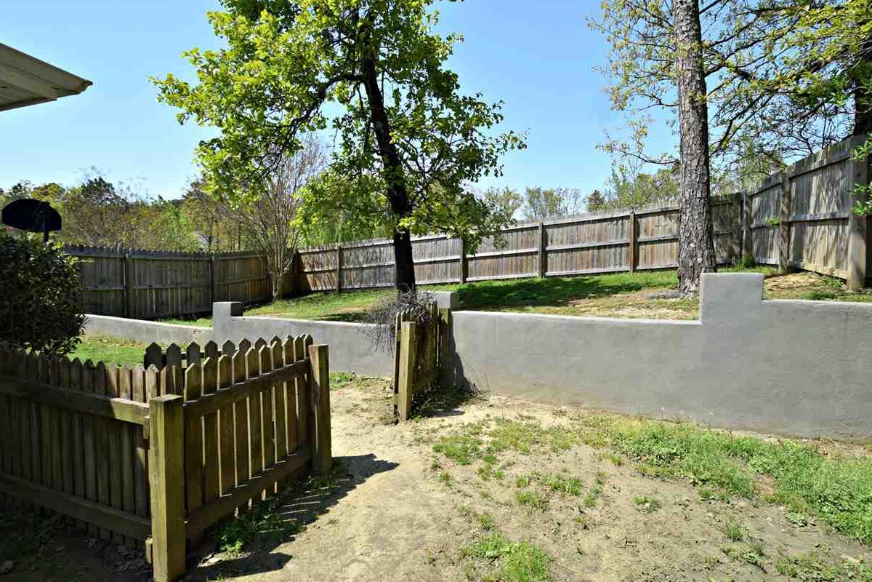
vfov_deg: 73.7
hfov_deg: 96.7
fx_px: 388
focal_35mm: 16
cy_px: 289
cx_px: 447
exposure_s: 1/400
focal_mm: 10
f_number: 8
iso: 200
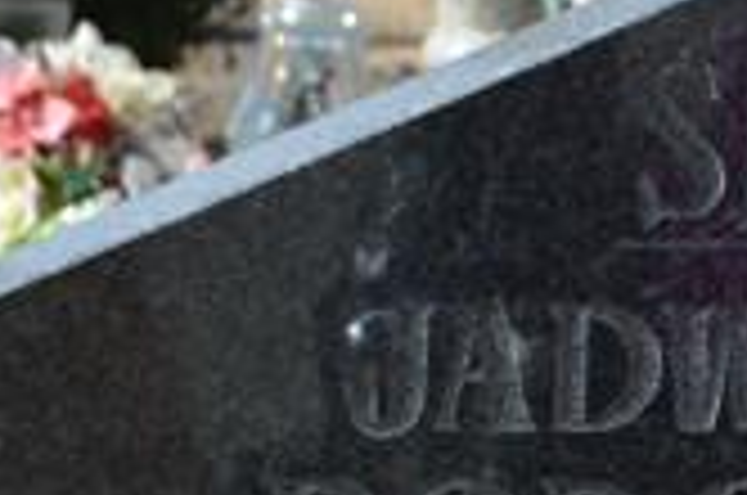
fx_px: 6006
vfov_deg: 4.7
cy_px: 770
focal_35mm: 290
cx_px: 644
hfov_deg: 7.1
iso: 100
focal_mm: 50
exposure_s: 1/200
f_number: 7.1
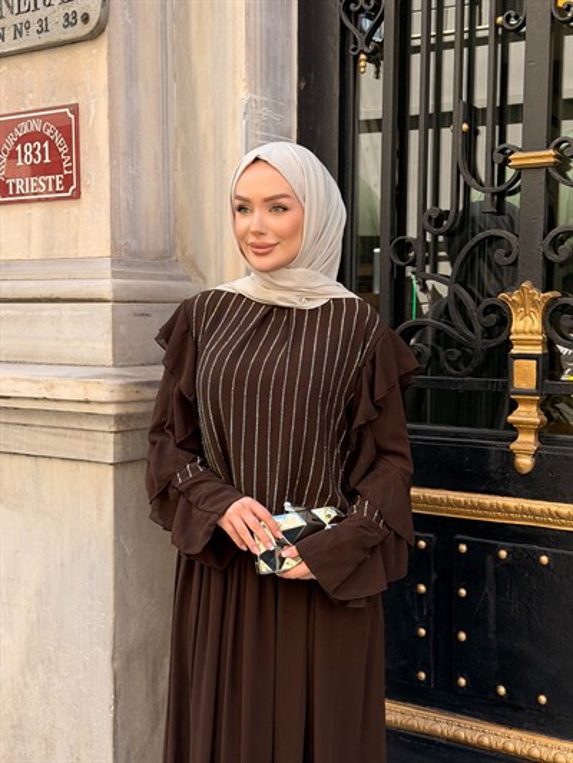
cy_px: 382
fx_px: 1059
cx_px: 286
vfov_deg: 39.6
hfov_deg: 30.3
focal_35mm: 48
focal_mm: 6.76
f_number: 1.78
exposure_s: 1/442
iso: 64
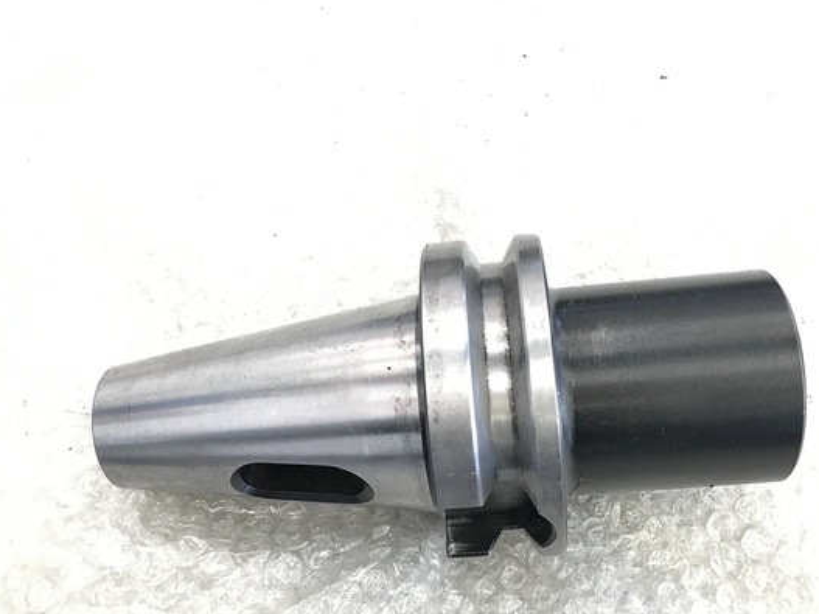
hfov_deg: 53.9
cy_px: 365
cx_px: 443
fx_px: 804
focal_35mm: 34
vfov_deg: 41.6
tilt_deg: -69.0
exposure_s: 1/20
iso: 40
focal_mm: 3.99
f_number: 1.8
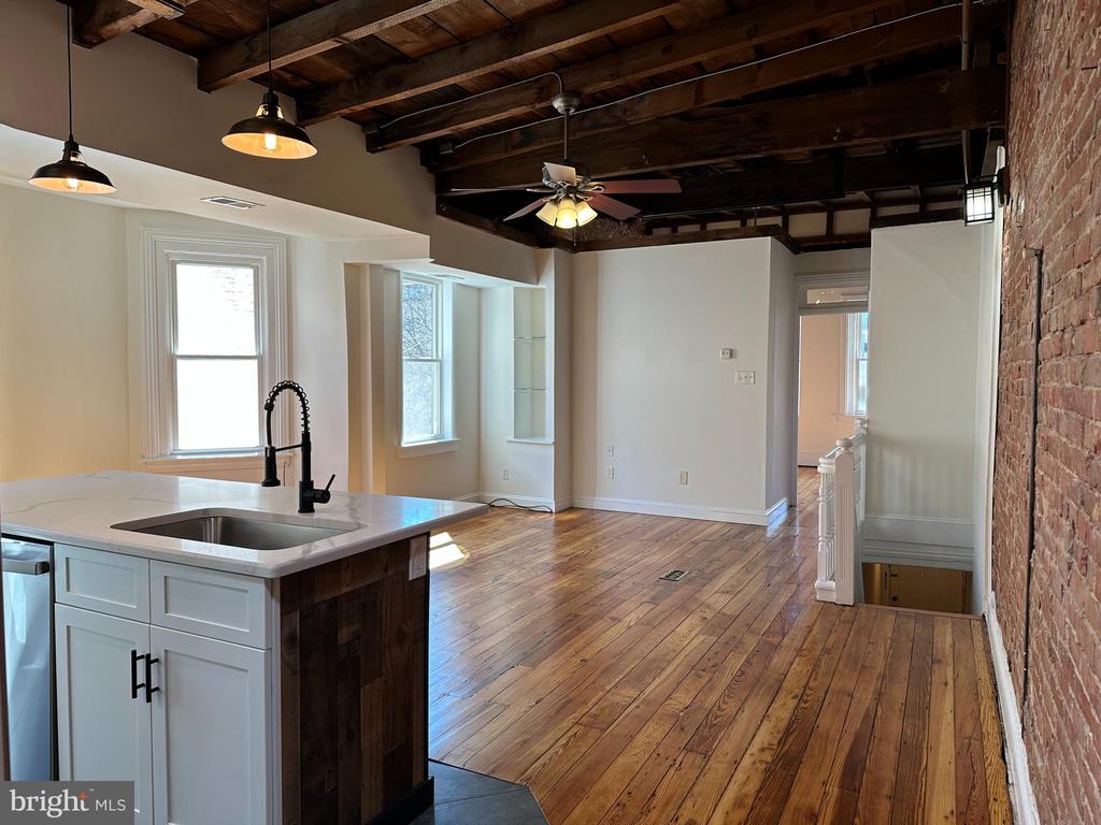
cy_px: 412
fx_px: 763
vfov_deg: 56.8
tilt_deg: -3.5
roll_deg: -0.1
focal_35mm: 24
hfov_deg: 71.6
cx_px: 550
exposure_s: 1/120
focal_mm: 6.86
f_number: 1.78
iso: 64
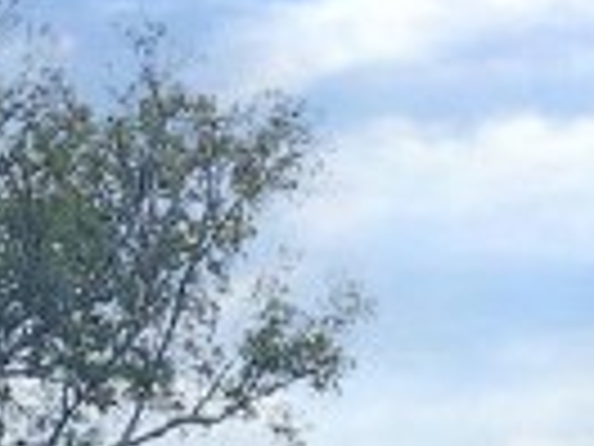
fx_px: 3054
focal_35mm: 178
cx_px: -90
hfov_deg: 10.9
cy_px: 1500
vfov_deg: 7.1
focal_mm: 5.4
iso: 25
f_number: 1.8
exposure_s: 1/2572
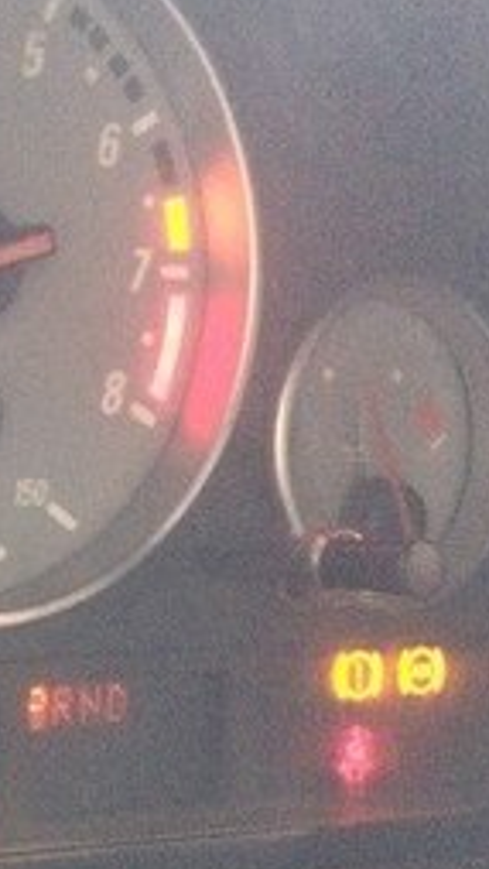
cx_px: -551
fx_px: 1889
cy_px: 505
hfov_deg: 12.6
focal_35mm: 82
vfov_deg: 25.9
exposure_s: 1/20
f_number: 2.2
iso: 320
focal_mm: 4.15
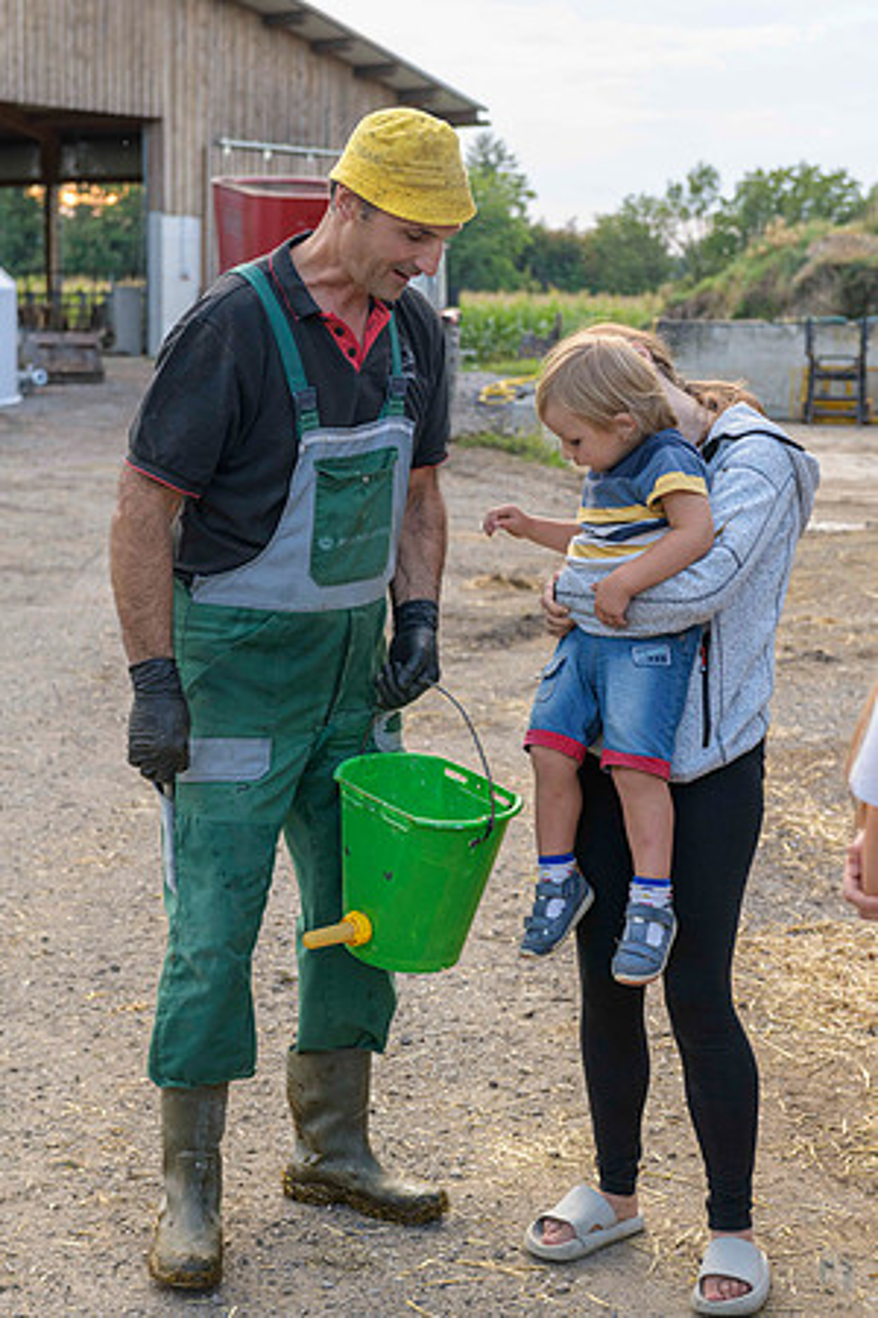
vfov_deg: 33.4
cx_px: 439
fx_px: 2195
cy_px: 659
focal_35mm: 60
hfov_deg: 22.6
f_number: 5.6
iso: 800
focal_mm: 60
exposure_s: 1/125
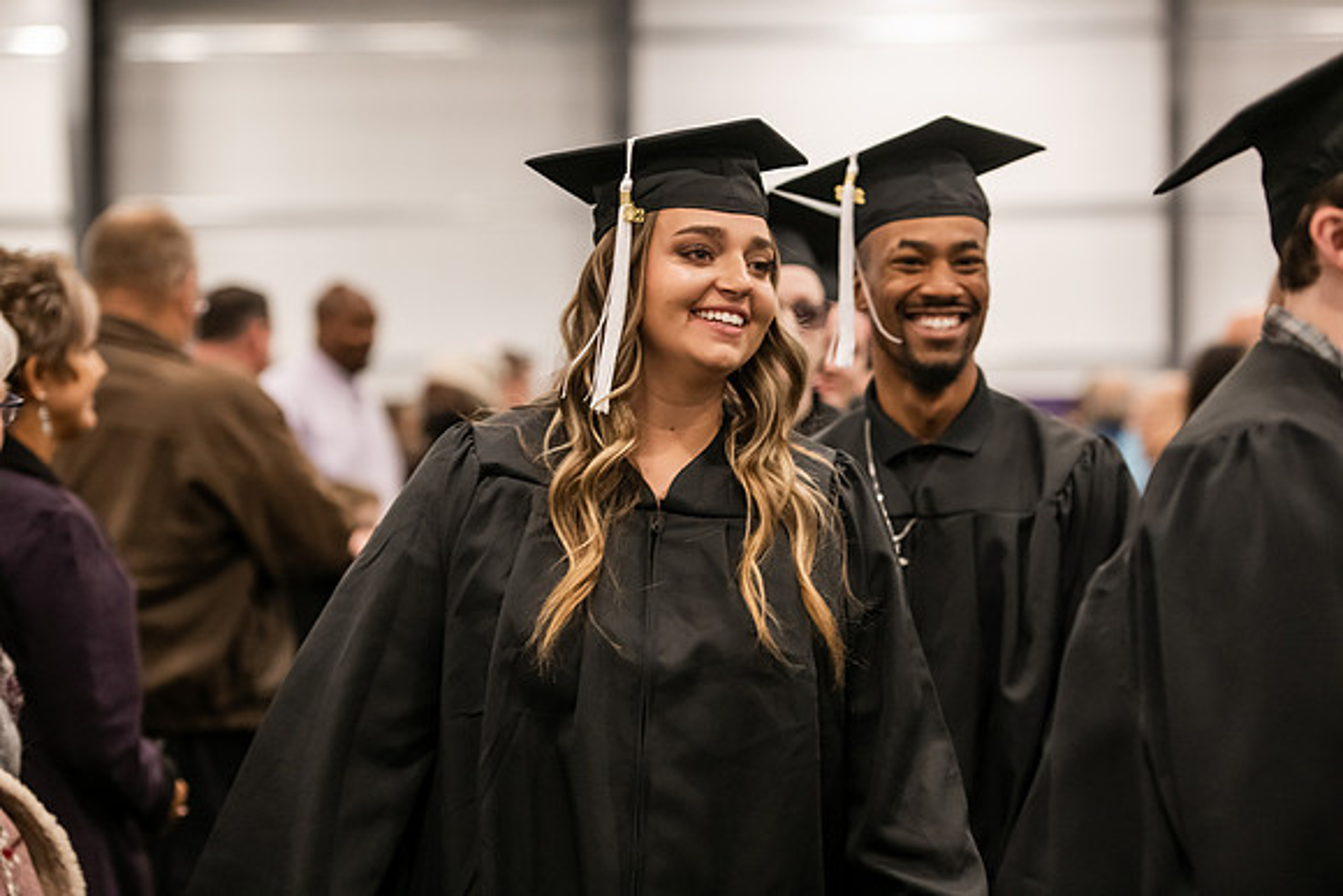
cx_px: 672
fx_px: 3918
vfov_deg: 13.0
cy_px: 448
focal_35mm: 105
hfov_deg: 19.5
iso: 2000
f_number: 3.2
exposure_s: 1/200
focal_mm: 105
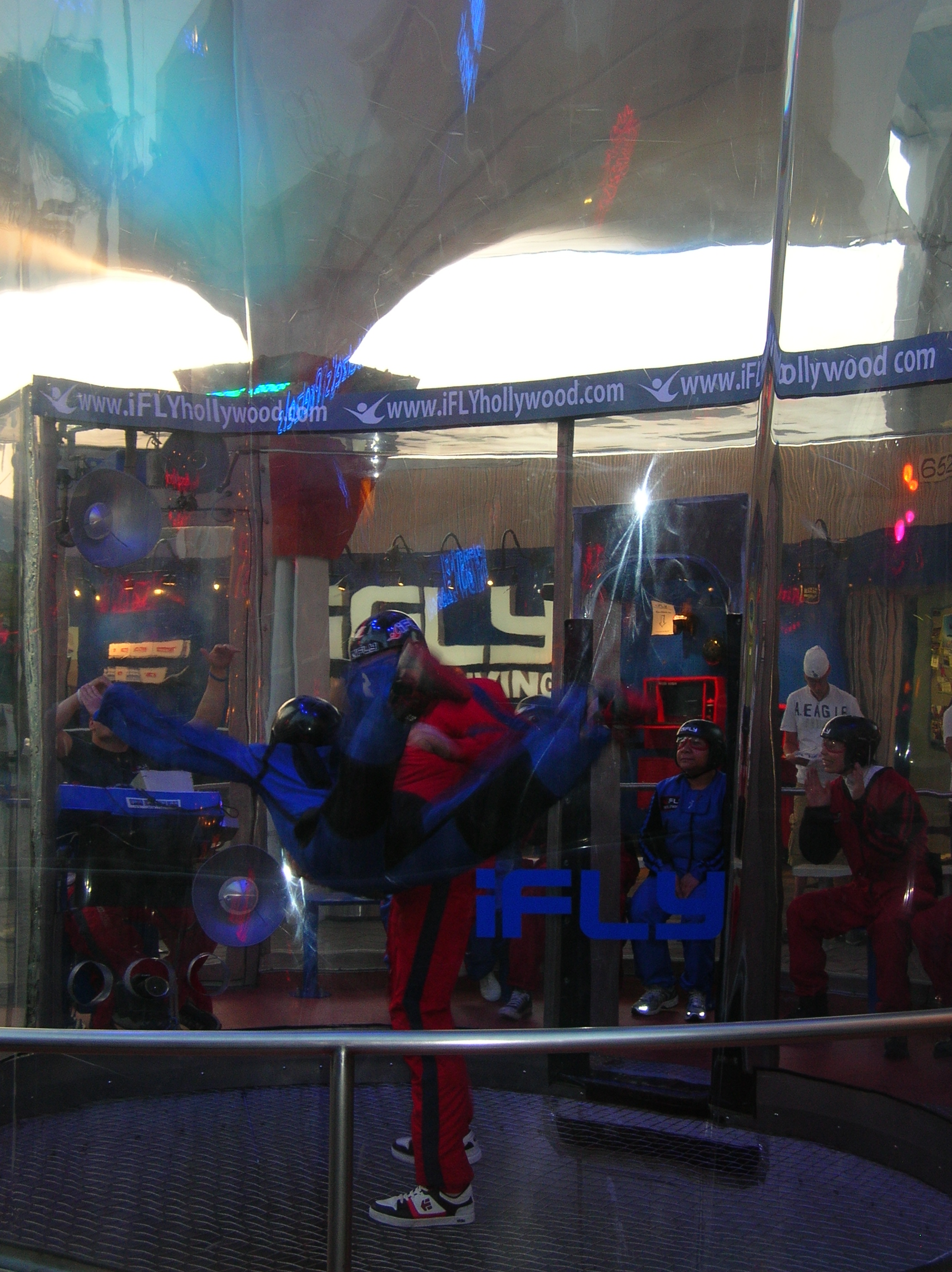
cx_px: 476
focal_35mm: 52
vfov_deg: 36.8
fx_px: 1910
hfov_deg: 28.0
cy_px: 636
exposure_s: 1/30
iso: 50
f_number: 3
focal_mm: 8.7
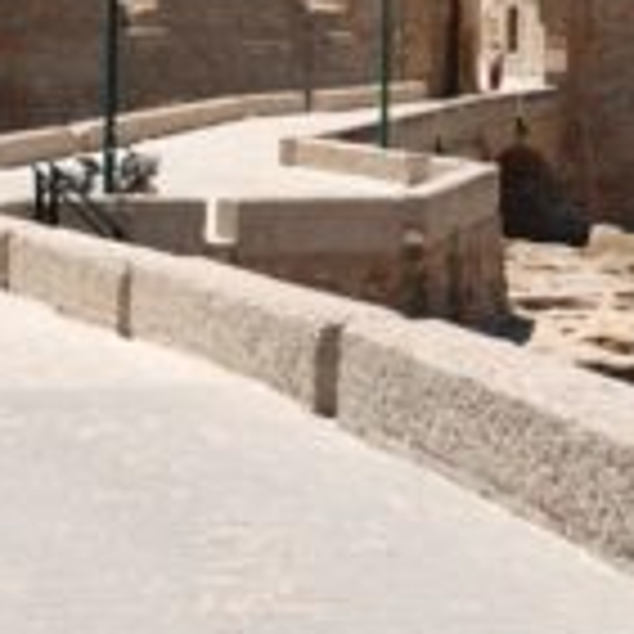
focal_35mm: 123
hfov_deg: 14.2
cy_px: 196
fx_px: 2539
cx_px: 360
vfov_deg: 14.2
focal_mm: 27
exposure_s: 1/200
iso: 100
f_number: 7.1
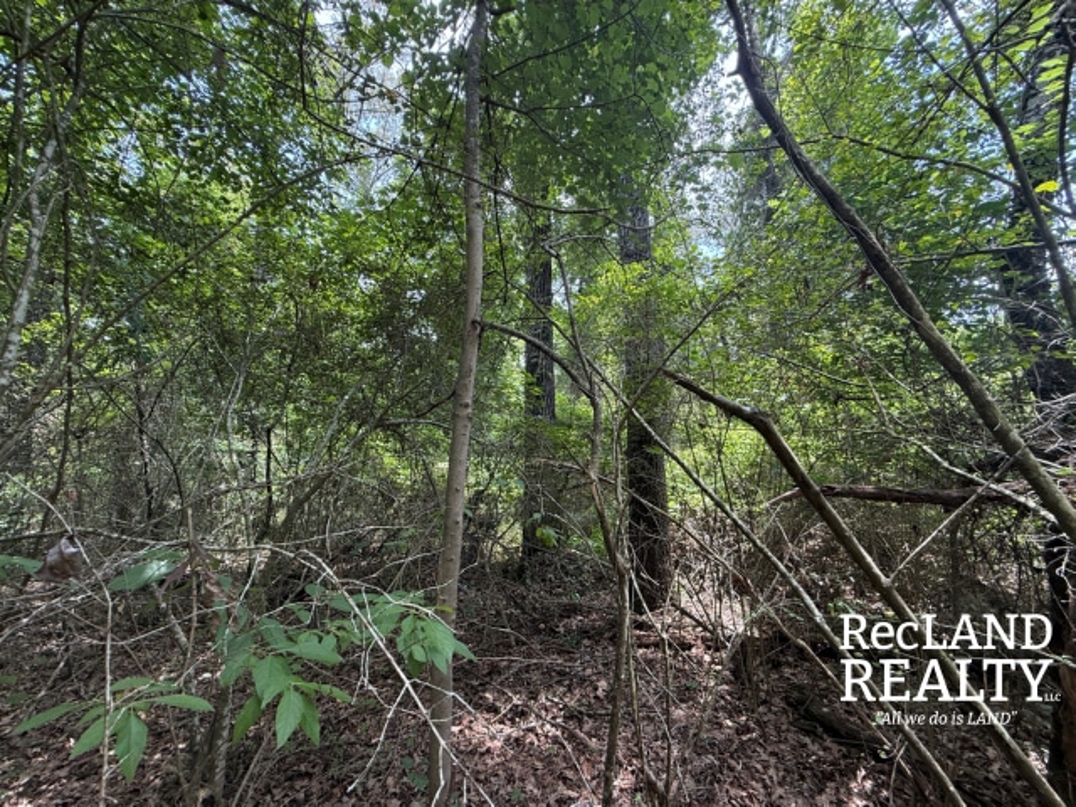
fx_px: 435
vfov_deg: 85.7
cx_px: 538
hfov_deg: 102.1
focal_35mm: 14
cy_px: 404
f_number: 2.2
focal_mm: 2.22
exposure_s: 1/104
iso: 64
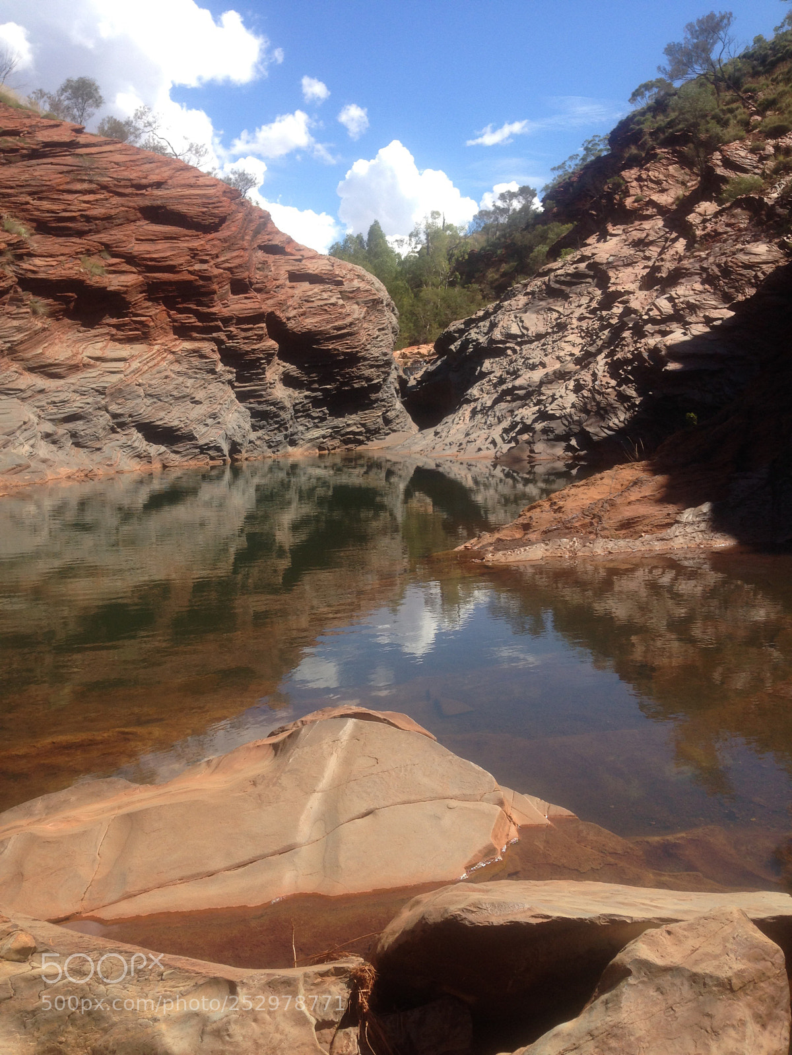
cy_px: 528
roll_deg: +2.4
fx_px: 1007
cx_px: 396
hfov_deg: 42.9
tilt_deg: -3.4
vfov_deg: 55.4
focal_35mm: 33
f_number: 2.4
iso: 50
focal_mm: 4.12
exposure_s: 1/1205
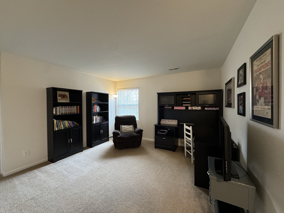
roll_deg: +0.0
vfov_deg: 85.7
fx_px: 115
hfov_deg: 102.1
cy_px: 106
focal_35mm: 14
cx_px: 142
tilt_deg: -1.5
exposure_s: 1/60
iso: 320
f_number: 2.2
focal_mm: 2.22
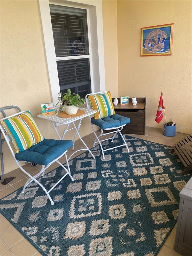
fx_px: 192
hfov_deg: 53.1
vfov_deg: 67.3
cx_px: 96
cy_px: 128
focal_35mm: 26
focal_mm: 4.25
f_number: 1.8
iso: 40
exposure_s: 1/122
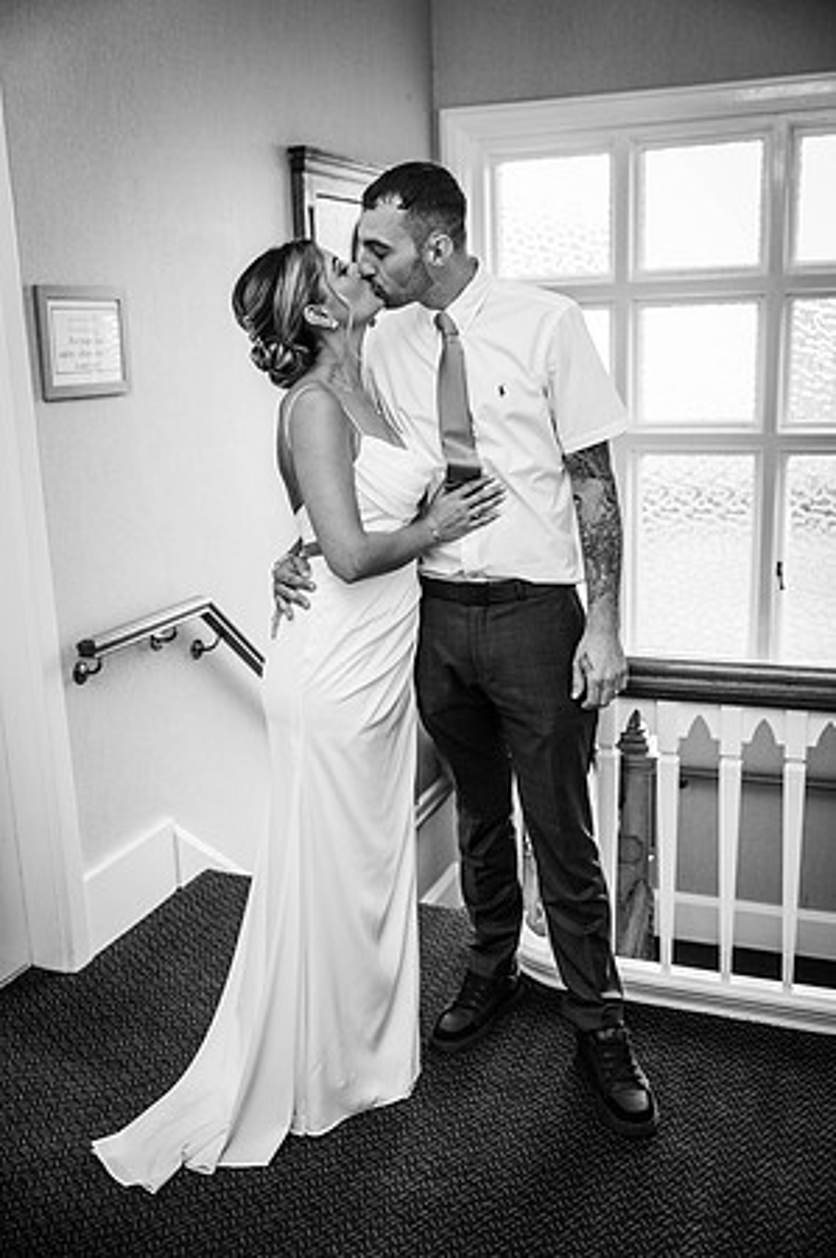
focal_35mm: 35
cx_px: 418
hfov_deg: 37.8
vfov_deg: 54.5
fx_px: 1222
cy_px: 629
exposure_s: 1/200
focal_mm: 35
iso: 500
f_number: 2.8
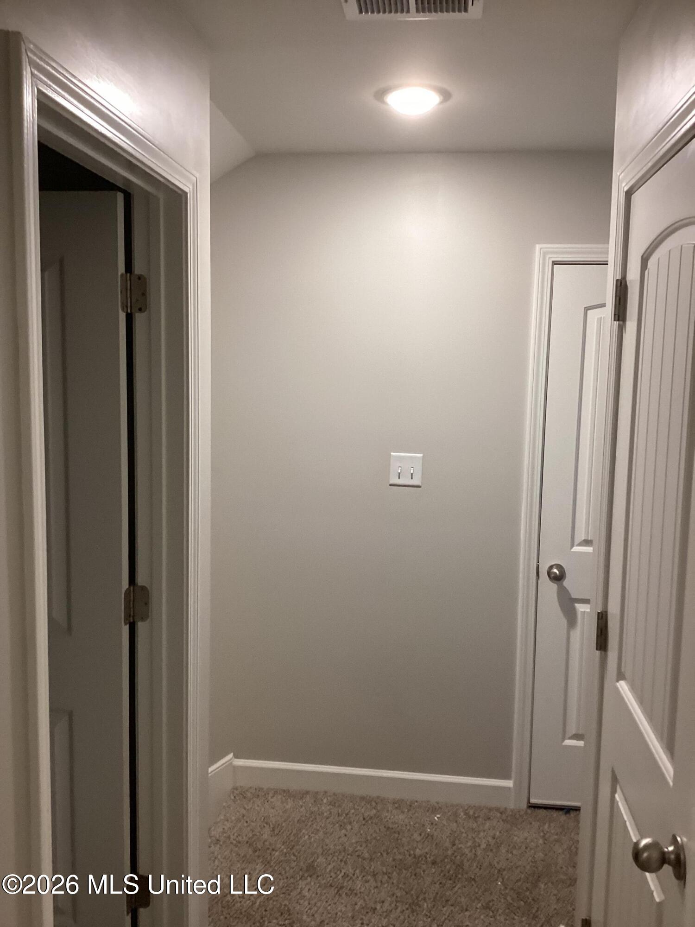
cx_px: 348
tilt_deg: -6.4
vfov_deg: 58.4
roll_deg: -2.1
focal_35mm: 31
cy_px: 464
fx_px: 830
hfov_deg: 45.4
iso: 200
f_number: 2.4
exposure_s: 1/60
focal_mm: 3.3
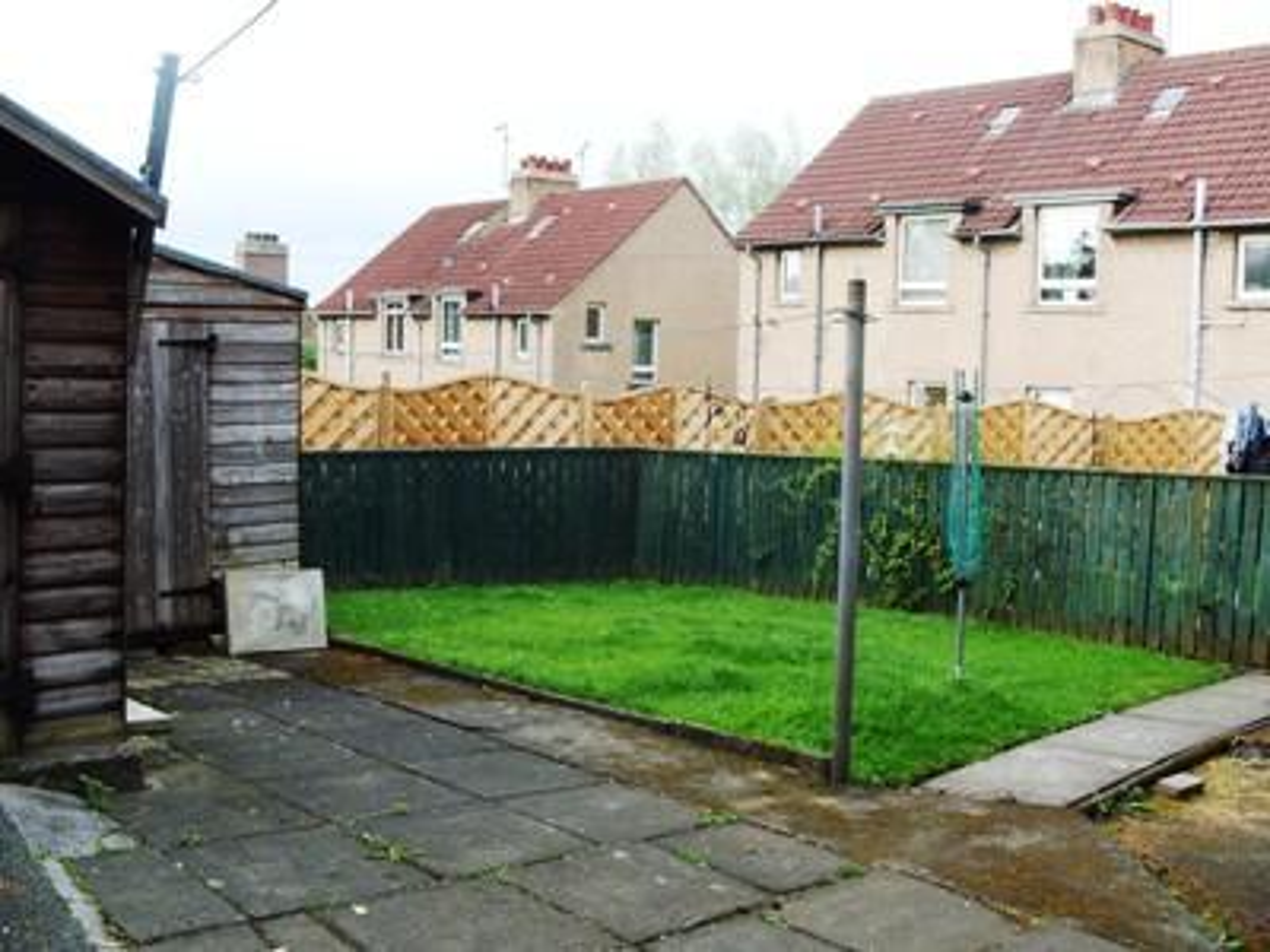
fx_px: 1284
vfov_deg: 40.7
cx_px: 635
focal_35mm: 35
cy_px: 476
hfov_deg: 52.6
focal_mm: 7.8
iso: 80
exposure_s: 1/125
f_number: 4.1
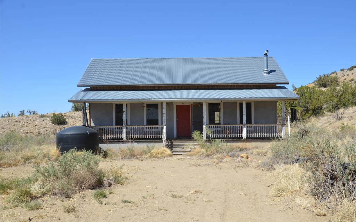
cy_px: 111
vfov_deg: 34.4
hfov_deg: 52.8
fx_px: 359
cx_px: 179
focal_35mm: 37
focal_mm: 24
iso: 110
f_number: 8
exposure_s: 1/250
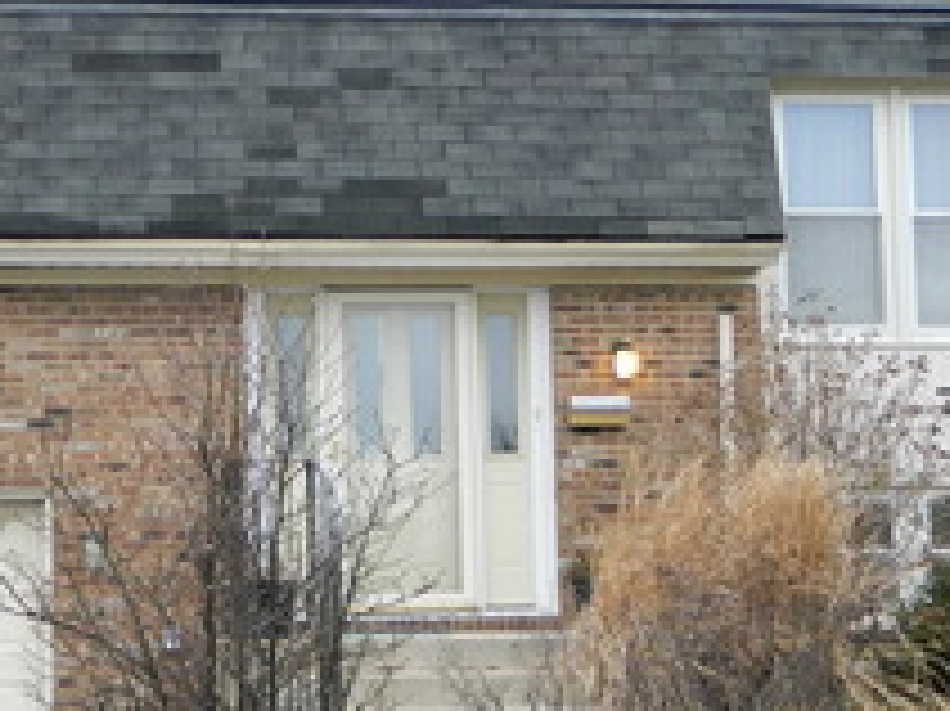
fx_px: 2085
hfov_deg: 25.6
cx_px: 342
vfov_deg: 19.4
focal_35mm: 76
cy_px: 387
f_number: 3.1
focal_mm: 4.5
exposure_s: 1/100
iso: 110
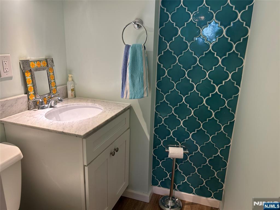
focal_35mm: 26
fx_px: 210
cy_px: 105
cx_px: 140
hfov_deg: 67.3
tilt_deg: -15.7
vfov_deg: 53.1
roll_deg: -1.8
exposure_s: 1/60
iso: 100
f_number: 1.5
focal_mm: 5.7
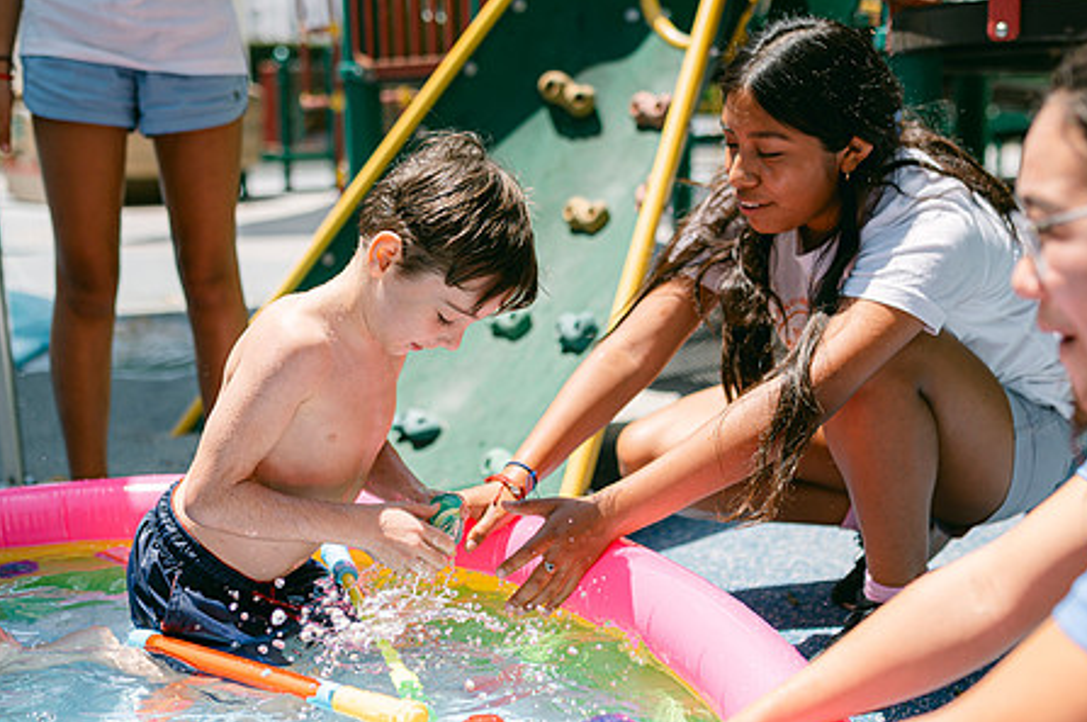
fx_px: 1387
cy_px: 326
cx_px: 559
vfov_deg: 29.2
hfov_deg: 42.8
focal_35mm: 46
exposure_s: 1/4000
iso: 100
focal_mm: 35
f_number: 2
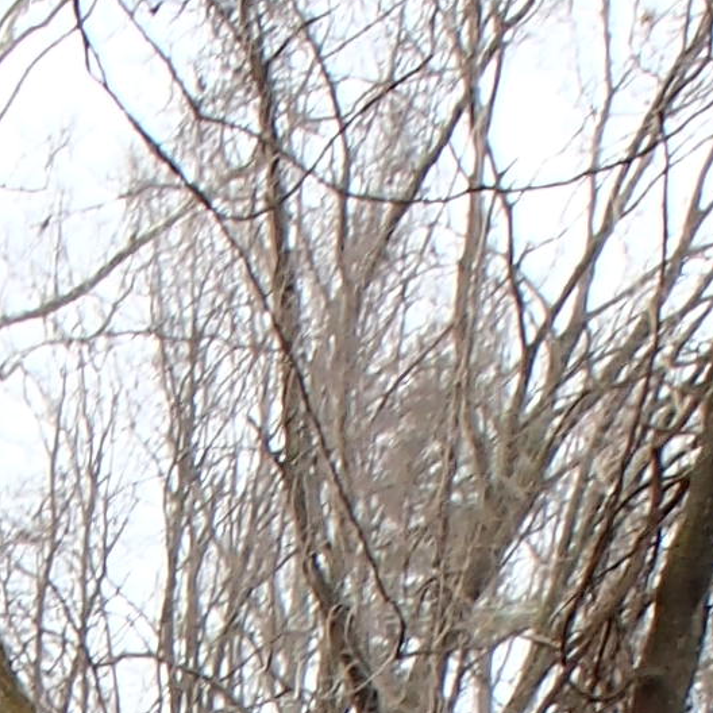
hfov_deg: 9.3
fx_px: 4334
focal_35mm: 186
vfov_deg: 8.9
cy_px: 1421
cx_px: -23
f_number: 3.9
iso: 100
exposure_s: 1/100
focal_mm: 5
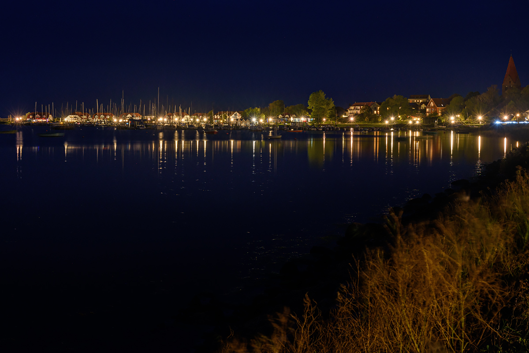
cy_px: 176
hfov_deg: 37.9
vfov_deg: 25.8
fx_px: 771
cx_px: 264
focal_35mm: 52
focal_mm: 35
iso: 200
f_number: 7.1
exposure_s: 25
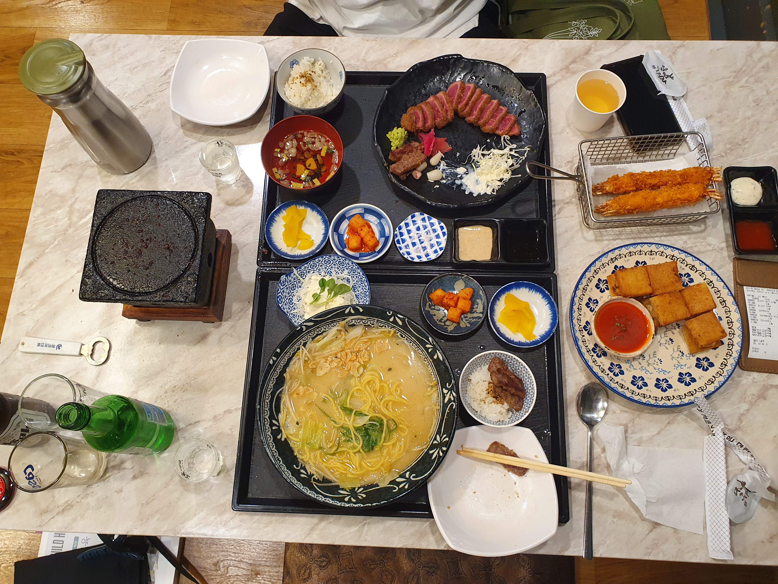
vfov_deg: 53.1
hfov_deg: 67.3
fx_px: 584
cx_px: 389
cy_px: 292
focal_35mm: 26
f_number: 2.4
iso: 200
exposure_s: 1/40
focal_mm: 4.32
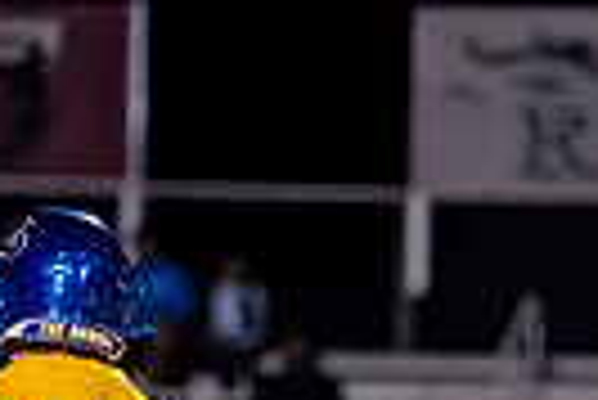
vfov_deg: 1.8
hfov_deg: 2.7
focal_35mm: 764
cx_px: 587
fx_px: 12705
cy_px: 627
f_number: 2.8
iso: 3200
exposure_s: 1/1000
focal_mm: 153
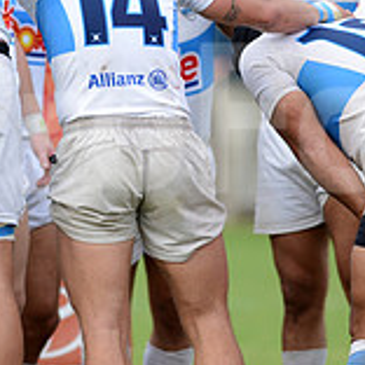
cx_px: 98
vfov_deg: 1.8
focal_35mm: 949
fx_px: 11321
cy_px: 113
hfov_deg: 1.8
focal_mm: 300
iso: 400
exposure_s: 1/1600
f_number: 2.8
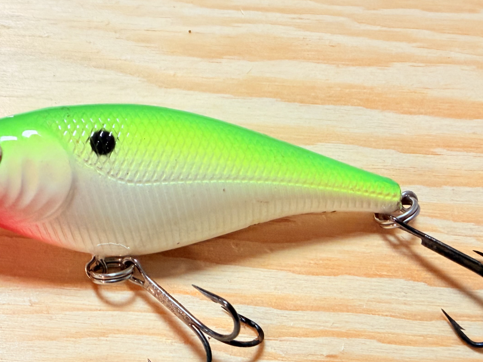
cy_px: 234
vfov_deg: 31.3
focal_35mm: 46
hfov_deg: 40.2
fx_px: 642
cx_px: 127
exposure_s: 1/50
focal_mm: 2.22
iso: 250
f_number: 2.2
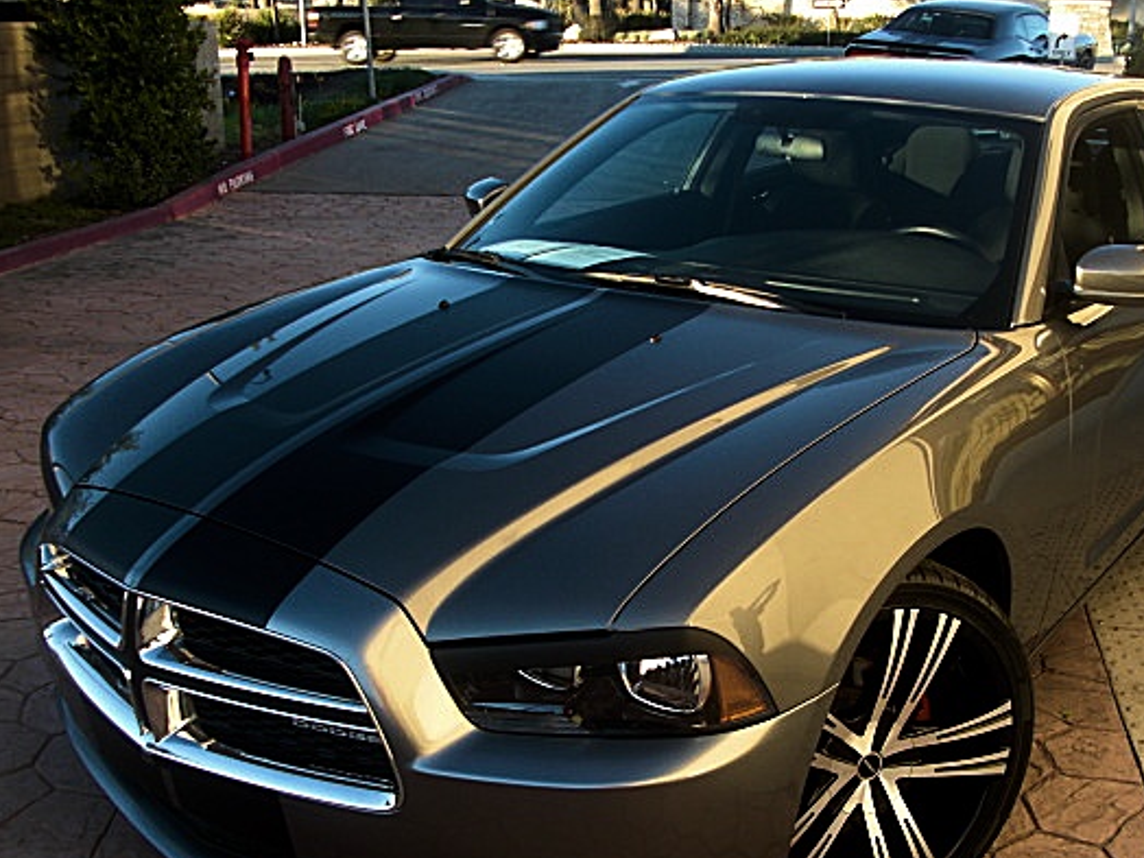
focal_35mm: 44
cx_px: 681
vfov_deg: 32.8
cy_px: 507
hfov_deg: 42.8
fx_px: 1454
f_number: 2.8
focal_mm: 6.3
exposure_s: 1/100
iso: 50
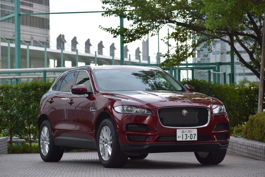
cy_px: 88
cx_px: 132
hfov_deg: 15.2
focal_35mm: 135
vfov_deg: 10.2
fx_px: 994
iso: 500
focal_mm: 90
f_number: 5.6
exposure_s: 1/125
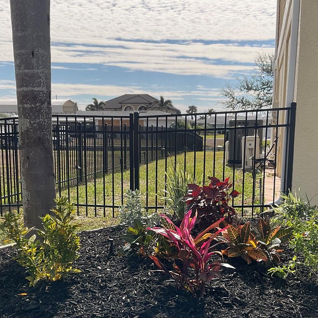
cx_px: 159
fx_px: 520
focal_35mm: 50
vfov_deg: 33.7
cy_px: 218
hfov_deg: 34.0
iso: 16
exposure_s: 1/2667
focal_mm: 3
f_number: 1.8
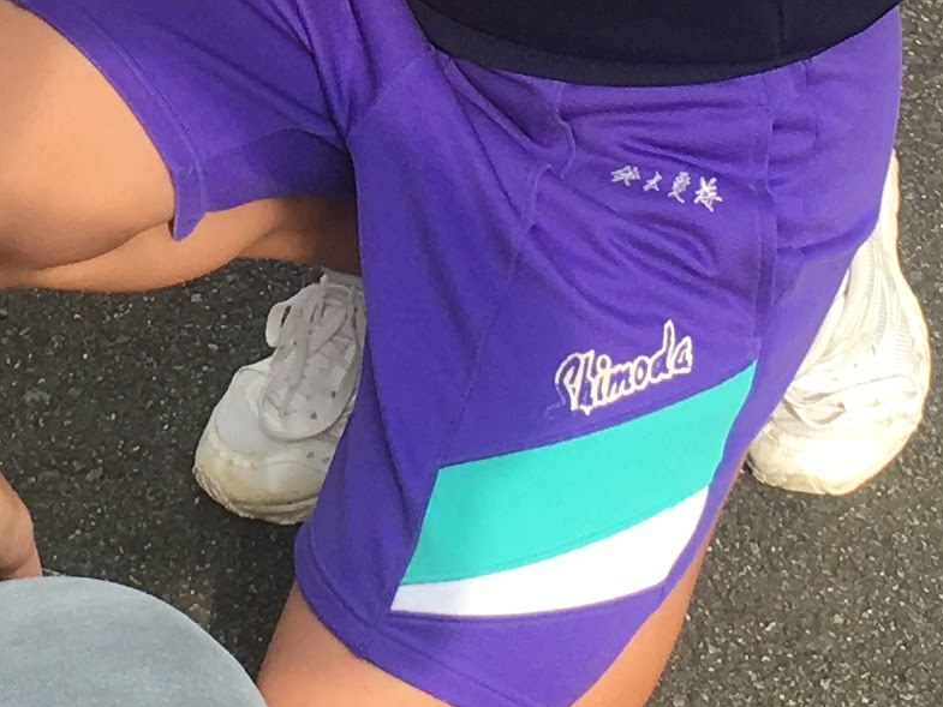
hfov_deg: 13.2
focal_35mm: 149
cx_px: 191
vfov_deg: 9.8
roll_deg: +4.5
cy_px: -203
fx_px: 4060
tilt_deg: -30.6
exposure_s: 1/420
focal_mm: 4.15
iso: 25
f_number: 2.2
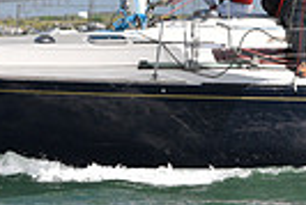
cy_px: -123
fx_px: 3778
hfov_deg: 4.6
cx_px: 191
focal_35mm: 444
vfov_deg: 3.1
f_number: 4.5
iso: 320
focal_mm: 102
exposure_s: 1/800
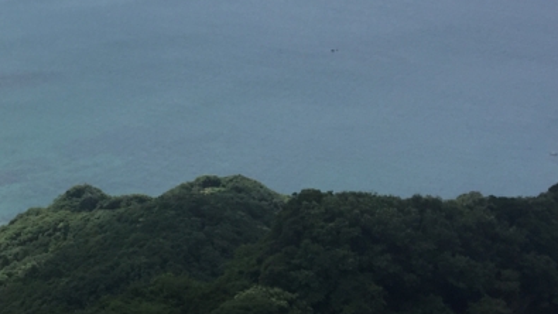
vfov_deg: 14.4
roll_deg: +2.6
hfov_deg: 24.9
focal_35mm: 82
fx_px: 1213
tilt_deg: -6.7
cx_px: 25
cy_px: -24
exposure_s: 1/2639
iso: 32
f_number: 2.2
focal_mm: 4.15
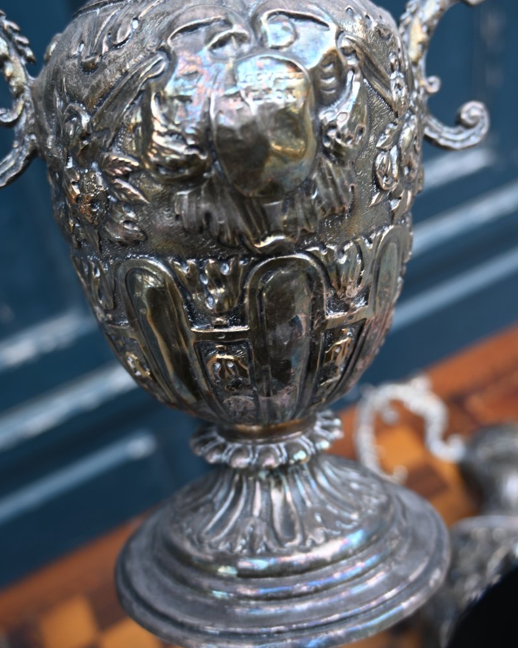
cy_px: 263
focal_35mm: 42
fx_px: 802
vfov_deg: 43.8
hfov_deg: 35.8
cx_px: 259
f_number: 3.8
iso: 200
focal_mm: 24.5
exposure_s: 1/40
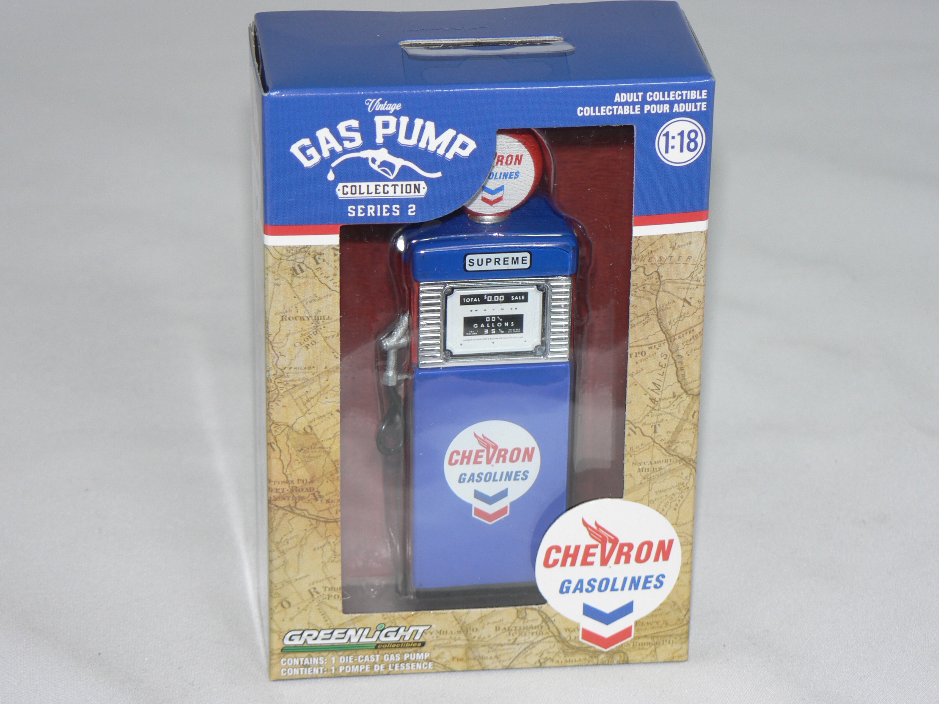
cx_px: 470
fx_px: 3309
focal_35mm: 122
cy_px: 352
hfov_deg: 16.1
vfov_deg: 12.1
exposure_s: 1/60
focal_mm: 20.3
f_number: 3.2
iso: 80
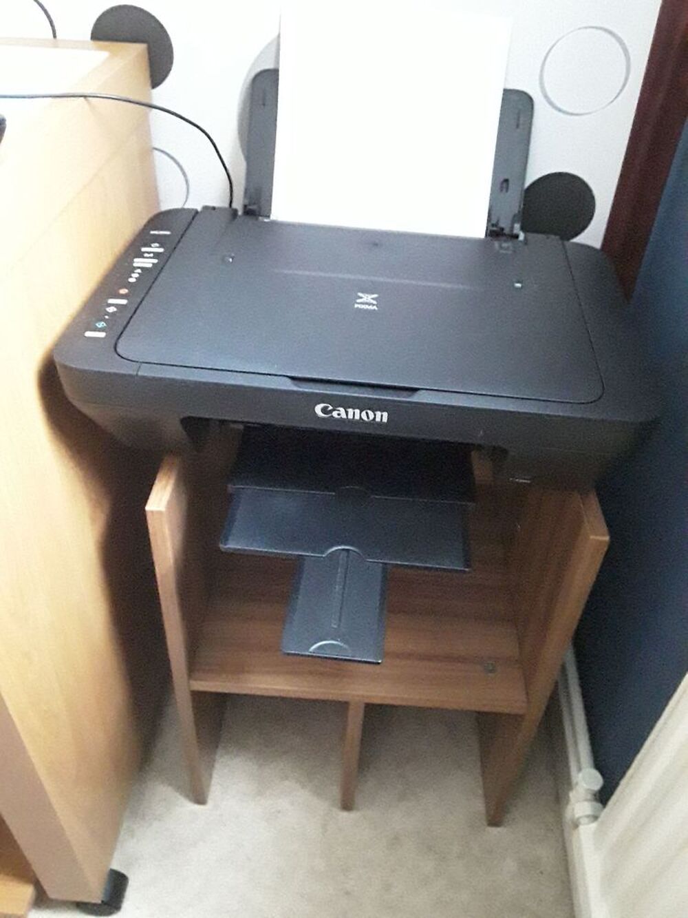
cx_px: 344
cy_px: 459
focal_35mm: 27
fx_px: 715
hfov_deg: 51.4
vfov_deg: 65.3
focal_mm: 2.91
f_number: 1.9
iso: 2000
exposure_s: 1/17
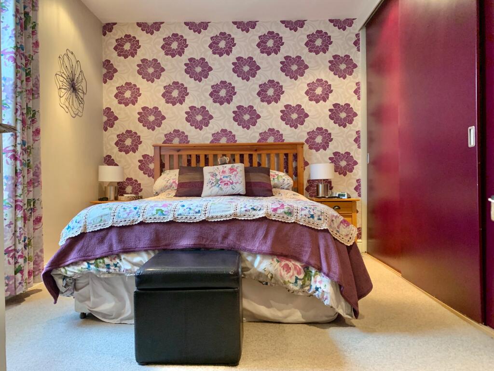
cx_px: 247
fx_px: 371
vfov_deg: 53.1
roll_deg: +0.7
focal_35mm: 26
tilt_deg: -0.9
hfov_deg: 67.3
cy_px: 186
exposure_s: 1/33
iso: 320
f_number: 1.8
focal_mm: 4.25
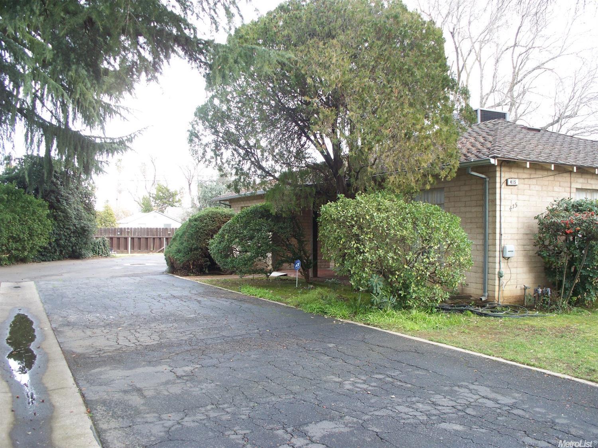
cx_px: 299
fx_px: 622
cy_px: 224
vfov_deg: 39.6
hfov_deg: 51.4
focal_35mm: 36
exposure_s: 1/60
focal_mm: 7.54
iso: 100
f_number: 2.8
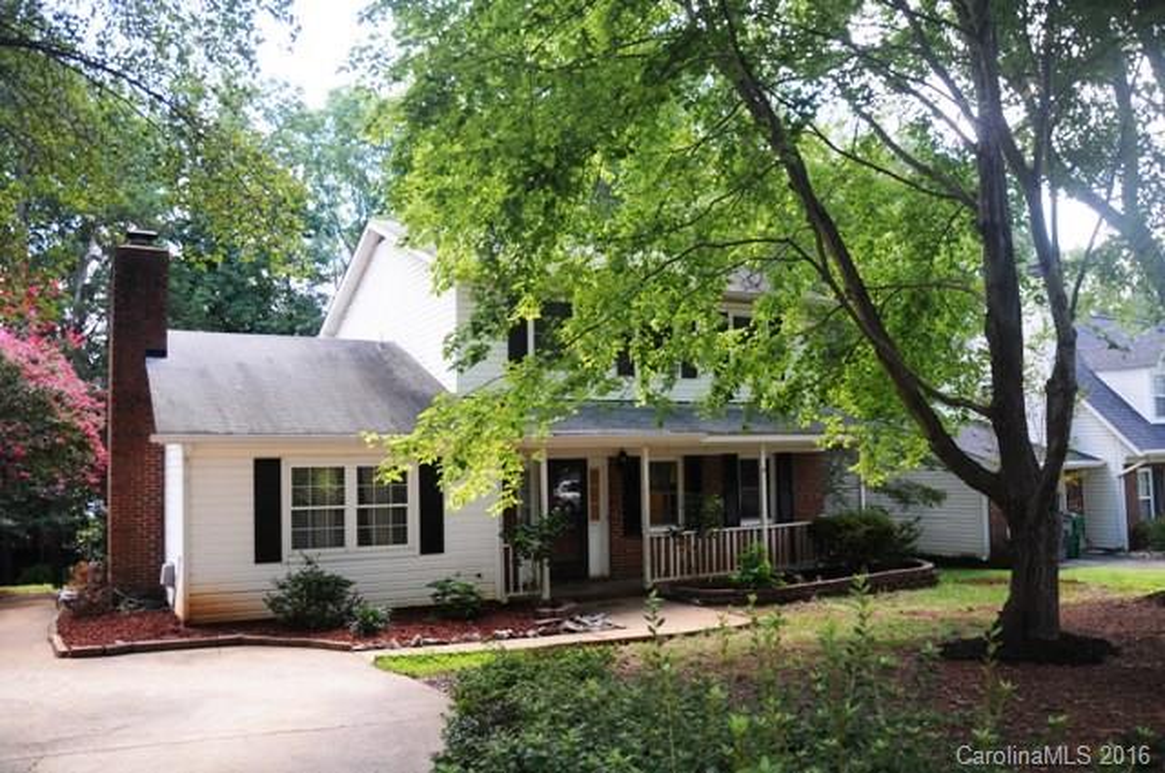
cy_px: 386
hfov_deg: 67.4
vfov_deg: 47.8
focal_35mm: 27
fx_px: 873
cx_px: 582
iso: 200
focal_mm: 18
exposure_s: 1/125
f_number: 3.5
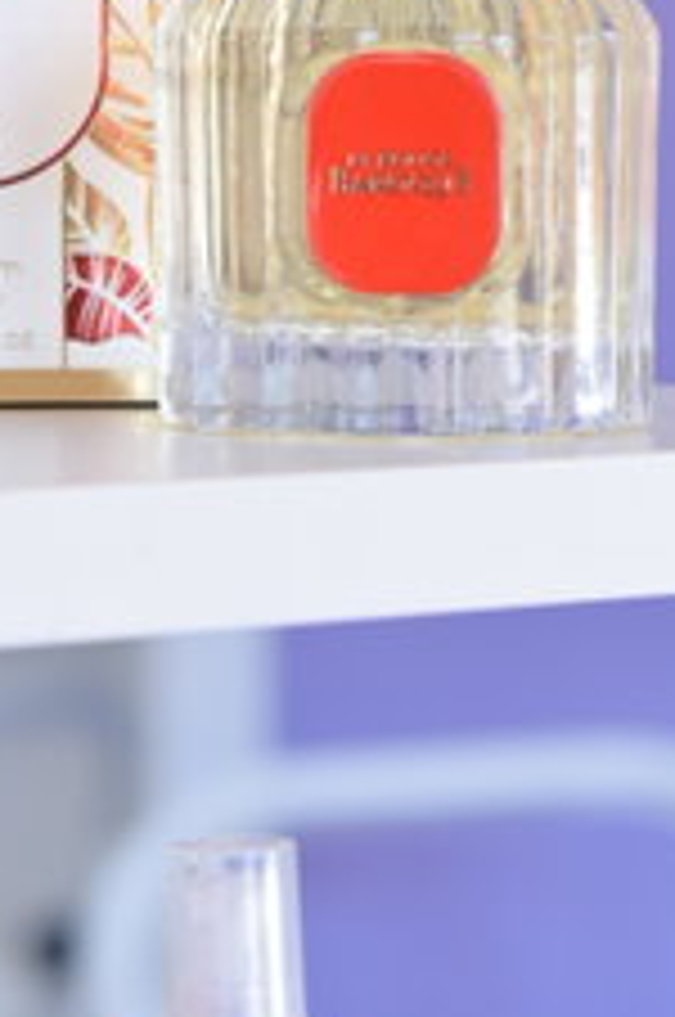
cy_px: -86
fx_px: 6187
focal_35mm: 219
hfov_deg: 6.2
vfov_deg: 9.3
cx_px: 126
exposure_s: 1/200
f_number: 4.5
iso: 800
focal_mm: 55
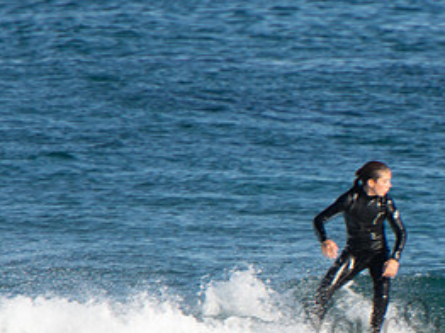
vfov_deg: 1.2
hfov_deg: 1.6
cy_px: 310
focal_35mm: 1278
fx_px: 16414
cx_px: 477
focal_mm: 400
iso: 250
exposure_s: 1/1000
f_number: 5.6
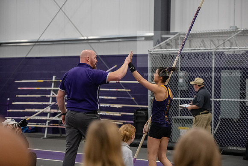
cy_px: 83
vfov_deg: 13.0
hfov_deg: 19.5
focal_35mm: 105
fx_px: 723
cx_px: 124
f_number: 2.8
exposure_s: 1/640
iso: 5000
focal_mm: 105
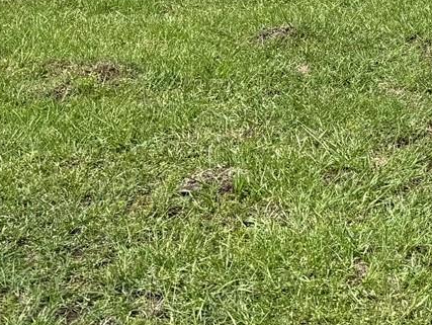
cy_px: -268
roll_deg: -2.5
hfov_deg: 15.4
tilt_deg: -1.1
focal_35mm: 115
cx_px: 702
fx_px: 1436
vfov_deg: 11.9
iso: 80
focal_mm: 6.76
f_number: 1.78
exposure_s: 1/3953
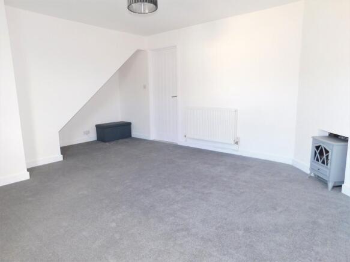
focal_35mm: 23
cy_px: 131
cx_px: 175
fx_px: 233
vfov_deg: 58.9
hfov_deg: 73.9
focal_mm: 4
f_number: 3
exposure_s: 1/30
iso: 200
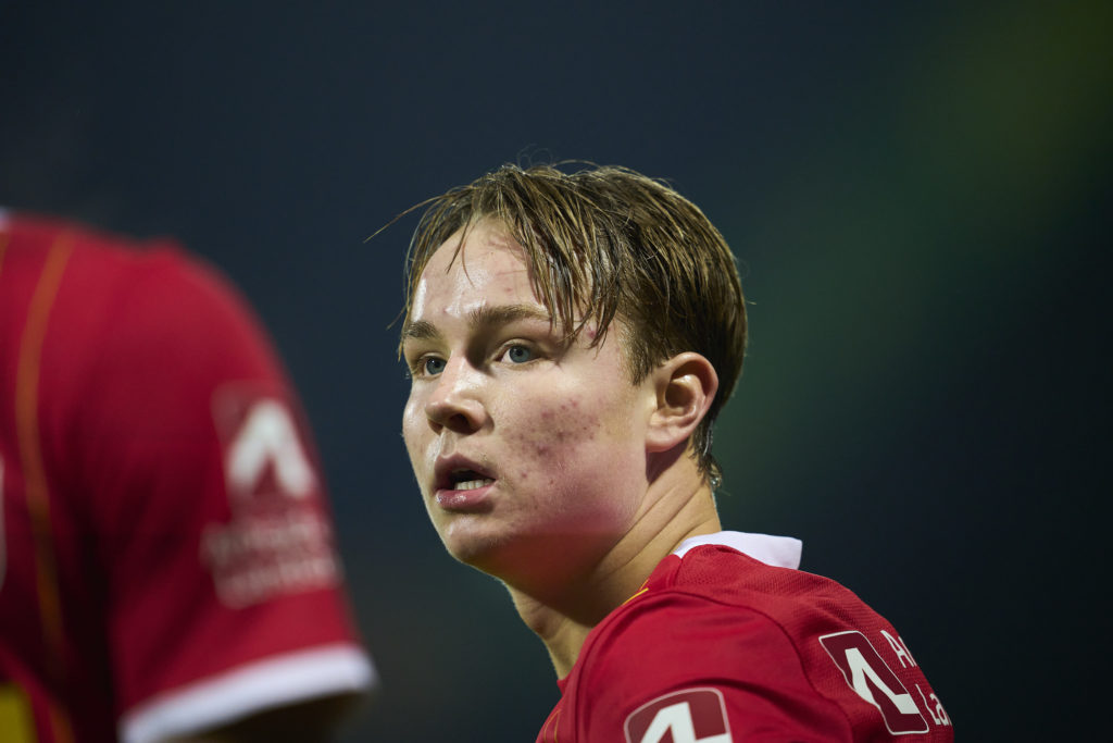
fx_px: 12368
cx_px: 556
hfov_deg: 5.2
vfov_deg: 3.4
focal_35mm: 400
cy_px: 372
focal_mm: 400
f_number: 2.8
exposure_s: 1/2000
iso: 4000
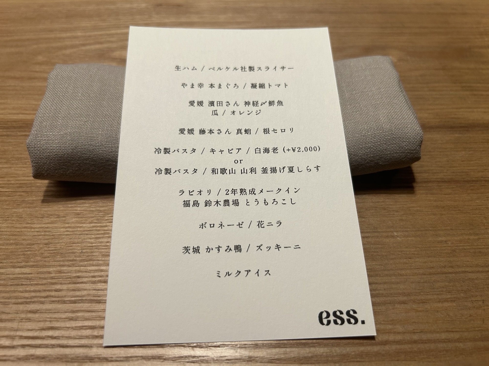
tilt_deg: -53.0
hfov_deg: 67.3
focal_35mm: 26
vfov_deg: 53.1
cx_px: 244
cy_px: 183
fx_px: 367
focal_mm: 5.7
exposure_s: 1/100
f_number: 1.5
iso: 125
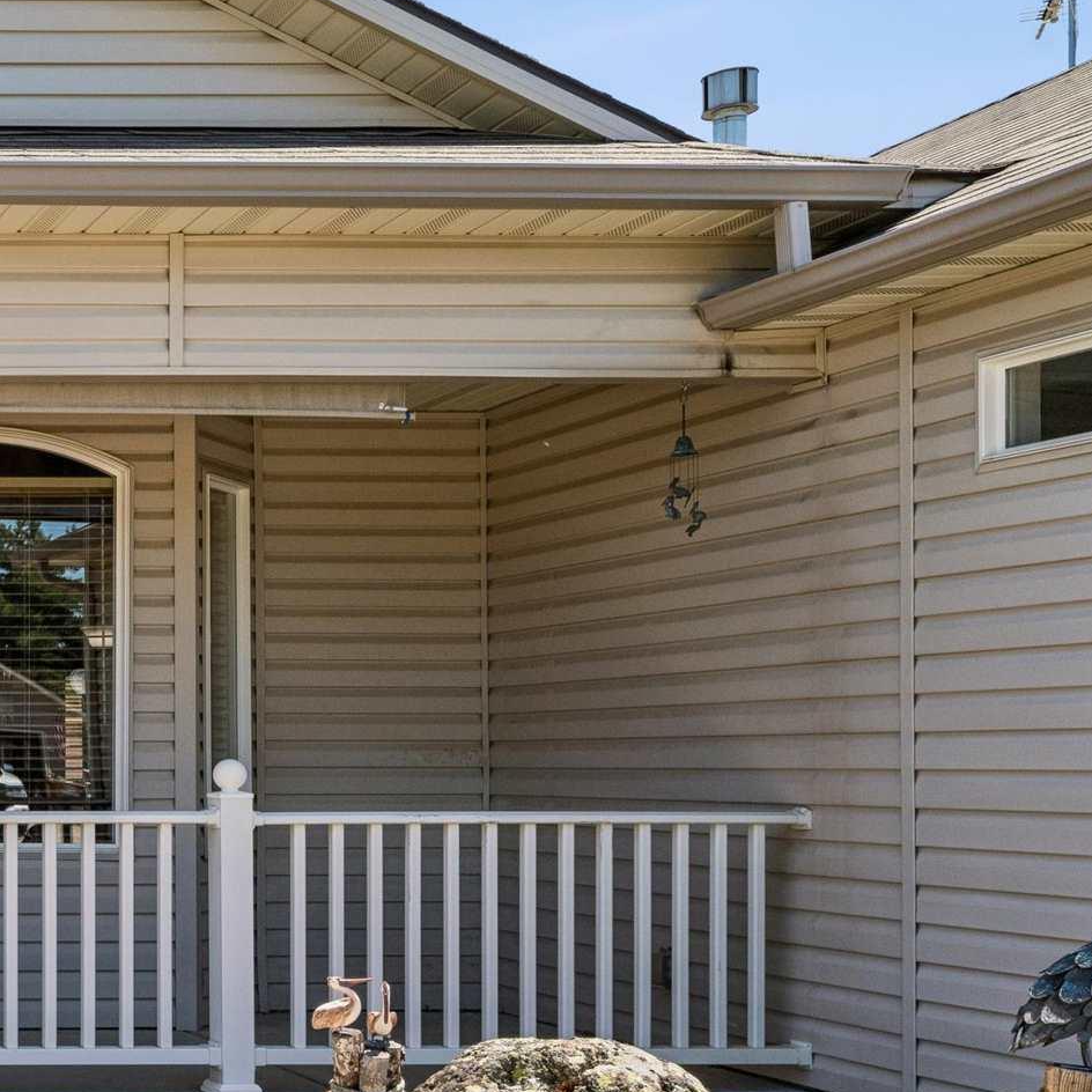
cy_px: 763
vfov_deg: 34.8
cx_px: -538
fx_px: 1717
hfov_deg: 26.1
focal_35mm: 48
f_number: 13
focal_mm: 17.4
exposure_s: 1/200
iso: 400
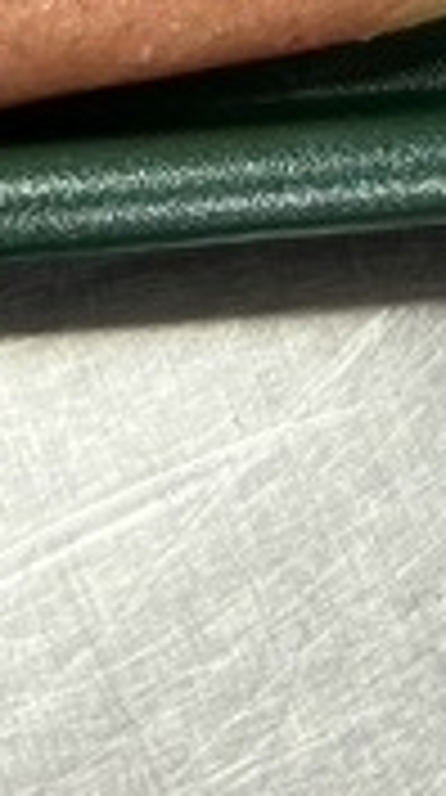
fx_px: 3463
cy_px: -1349
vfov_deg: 10.5
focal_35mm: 164
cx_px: -279
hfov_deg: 7.2
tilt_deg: -53.2
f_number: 1.6
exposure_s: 1/60
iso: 80
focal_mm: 5.1
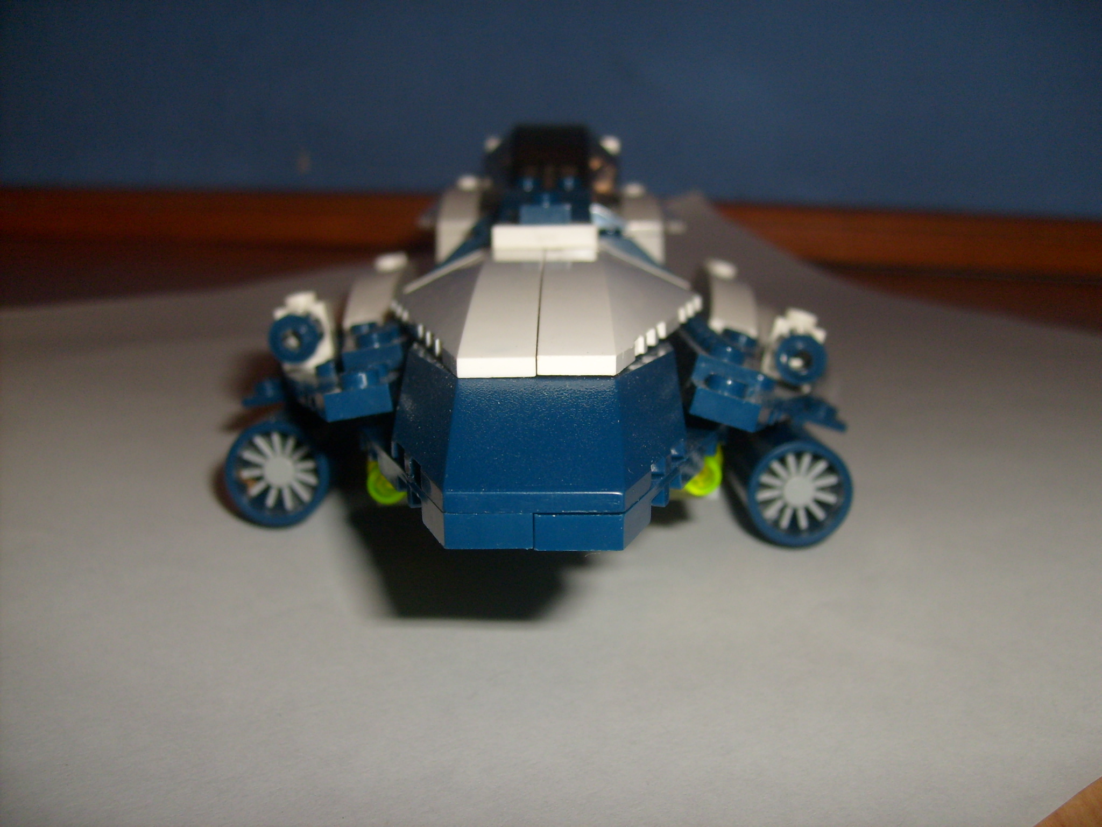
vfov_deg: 40.7
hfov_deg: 52.6
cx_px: 551
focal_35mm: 35
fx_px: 1114
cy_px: 414
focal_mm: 5.8
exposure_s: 1/30
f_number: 2.8
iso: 100
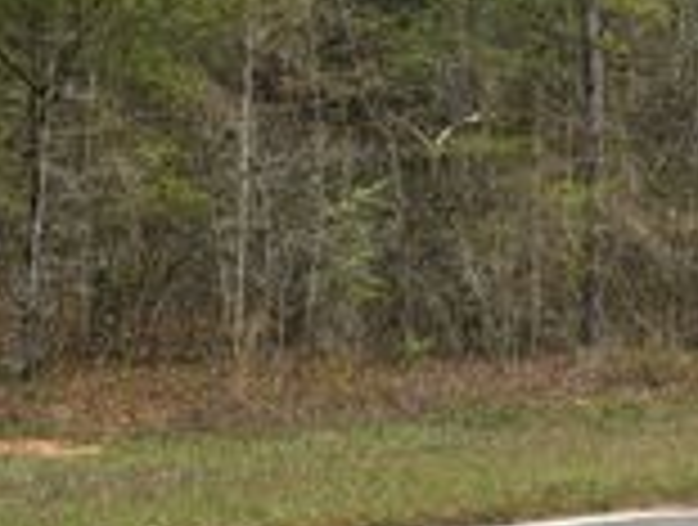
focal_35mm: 74
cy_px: 173
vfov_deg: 19.9
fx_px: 1496
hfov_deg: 23.3
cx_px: 901
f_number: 1.7
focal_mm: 6.3
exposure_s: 1/781
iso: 12
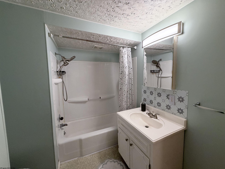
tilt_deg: -5.4
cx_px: 112
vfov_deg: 85.7
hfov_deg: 102.1
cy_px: 84
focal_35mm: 14
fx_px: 91
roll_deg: +1.5
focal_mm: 2.22
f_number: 2.2
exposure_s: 1/60
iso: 160
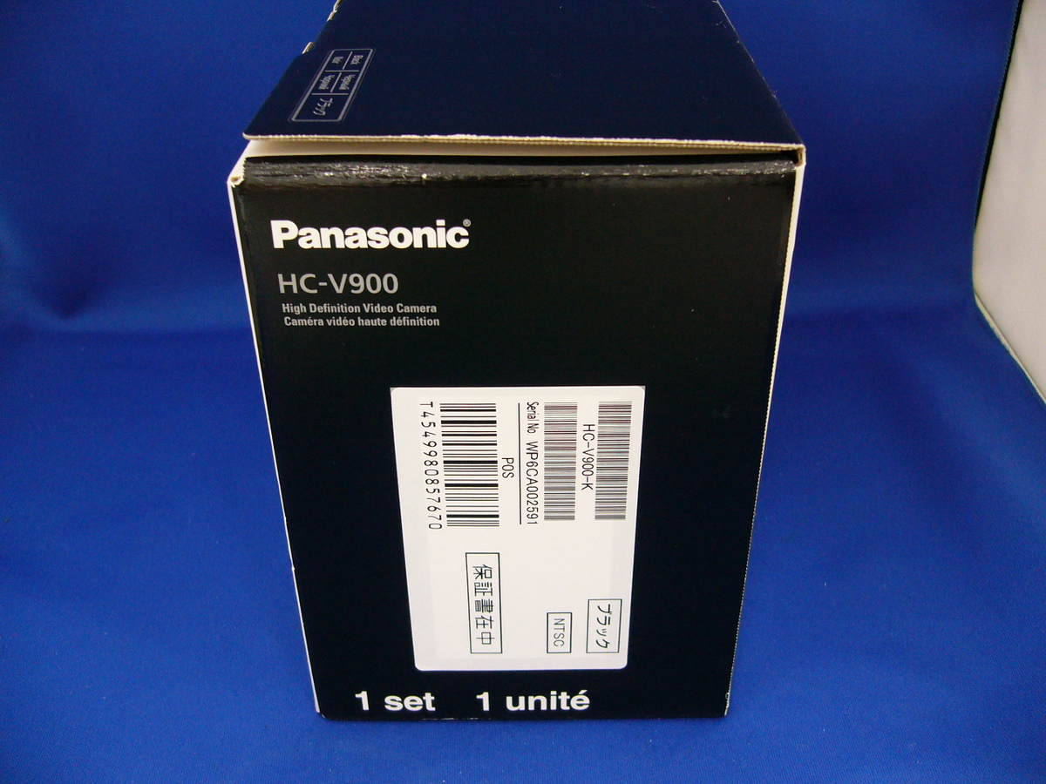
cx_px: 523
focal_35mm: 35
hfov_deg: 52.6
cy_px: 392
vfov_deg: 40.7
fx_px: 1058
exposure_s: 1/30
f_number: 2.8
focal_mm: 5.8
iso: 200
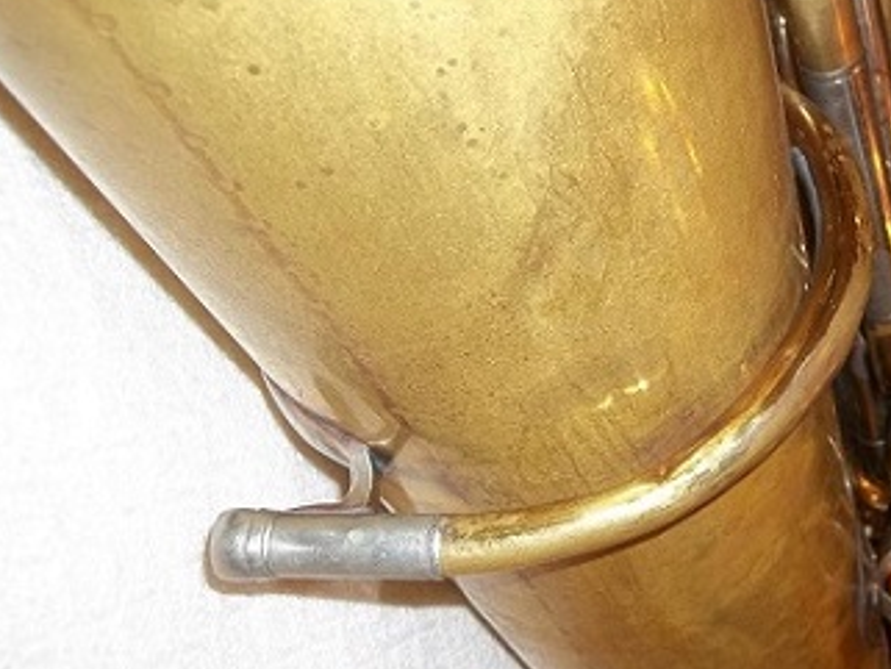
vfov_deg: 30.9
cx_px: 634
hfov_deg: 39.6
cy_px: 361
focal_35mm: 47
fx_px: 1210
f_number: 2.9
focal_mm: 5.7
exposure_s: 1/30
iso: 80
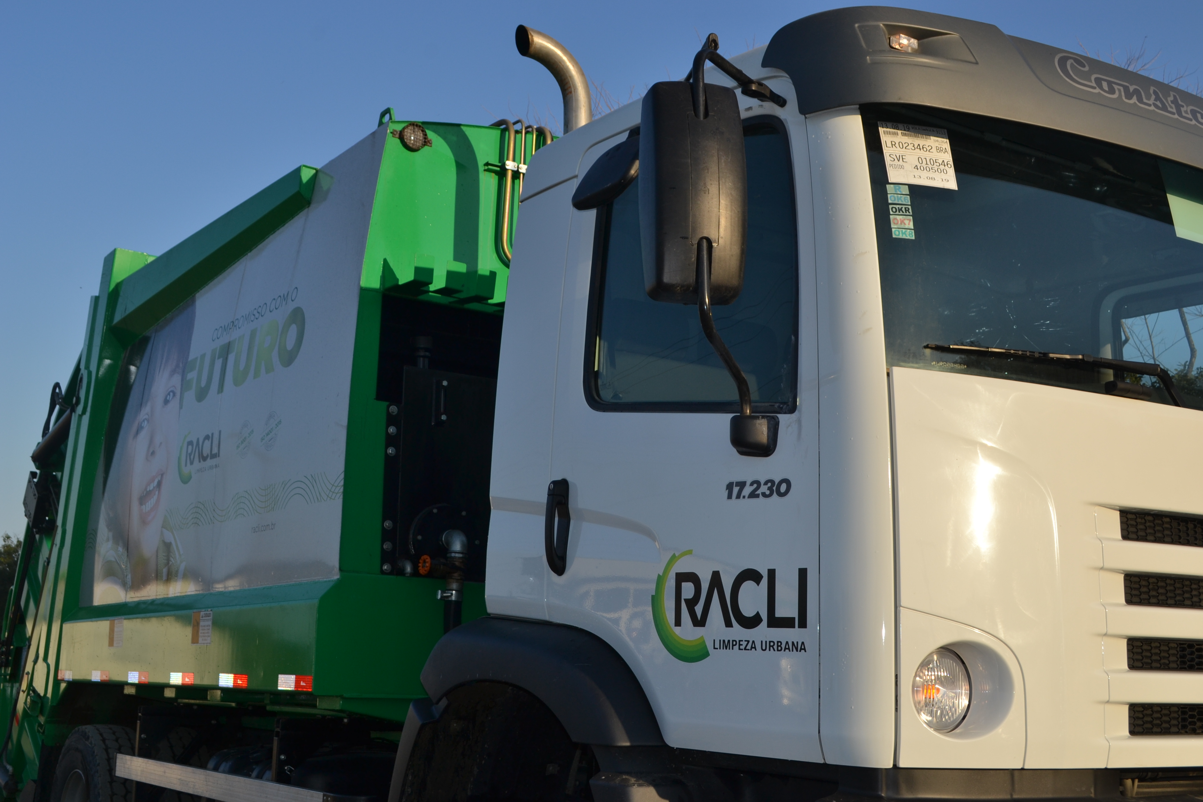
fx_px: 1403
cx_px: 602
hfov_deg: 46.4
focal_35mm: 42
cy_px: 401
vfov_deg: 31.9
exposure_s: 1/200
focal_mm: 28
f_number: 10
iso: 100
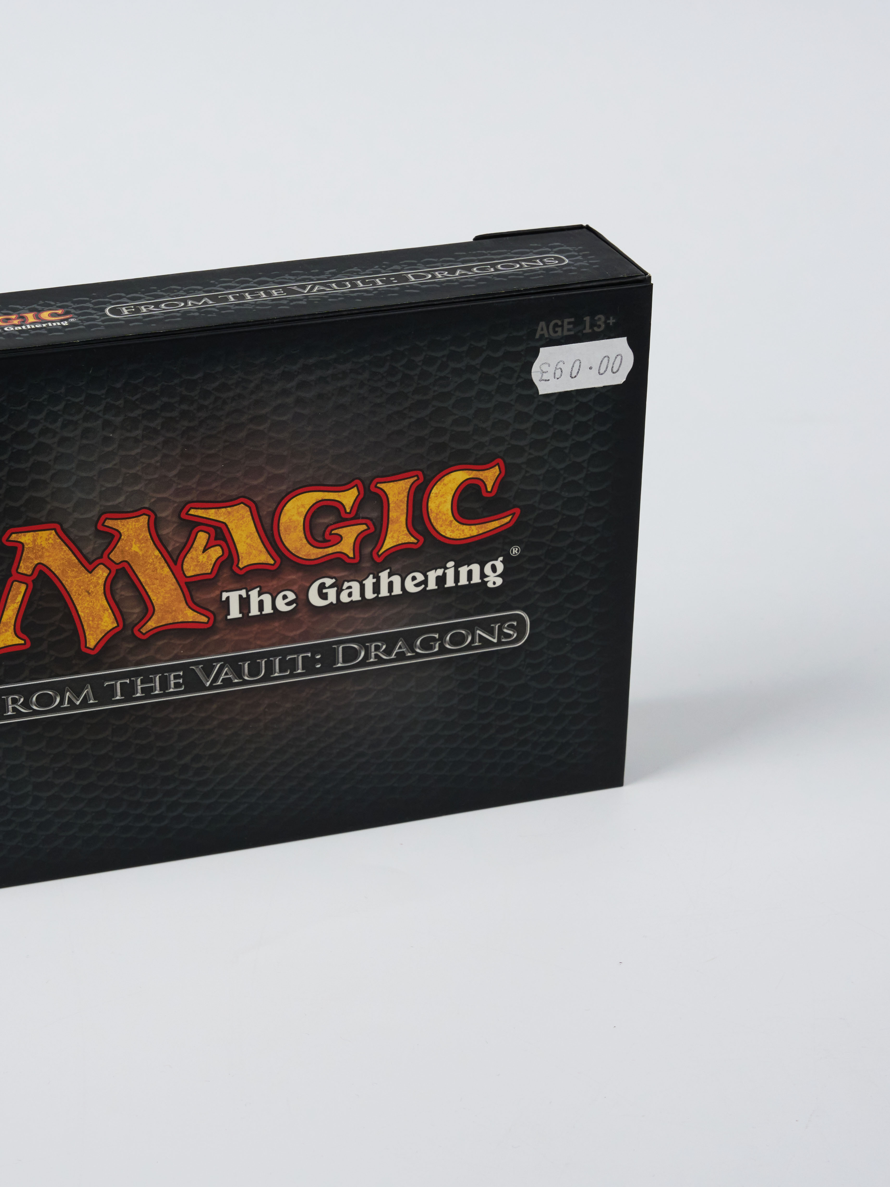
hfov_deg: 21.3
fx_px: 2361
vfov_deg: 28.2
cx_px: 287
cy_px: 594
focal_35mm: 69
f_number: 13
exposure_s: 1/50
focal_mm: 47.6
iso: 800
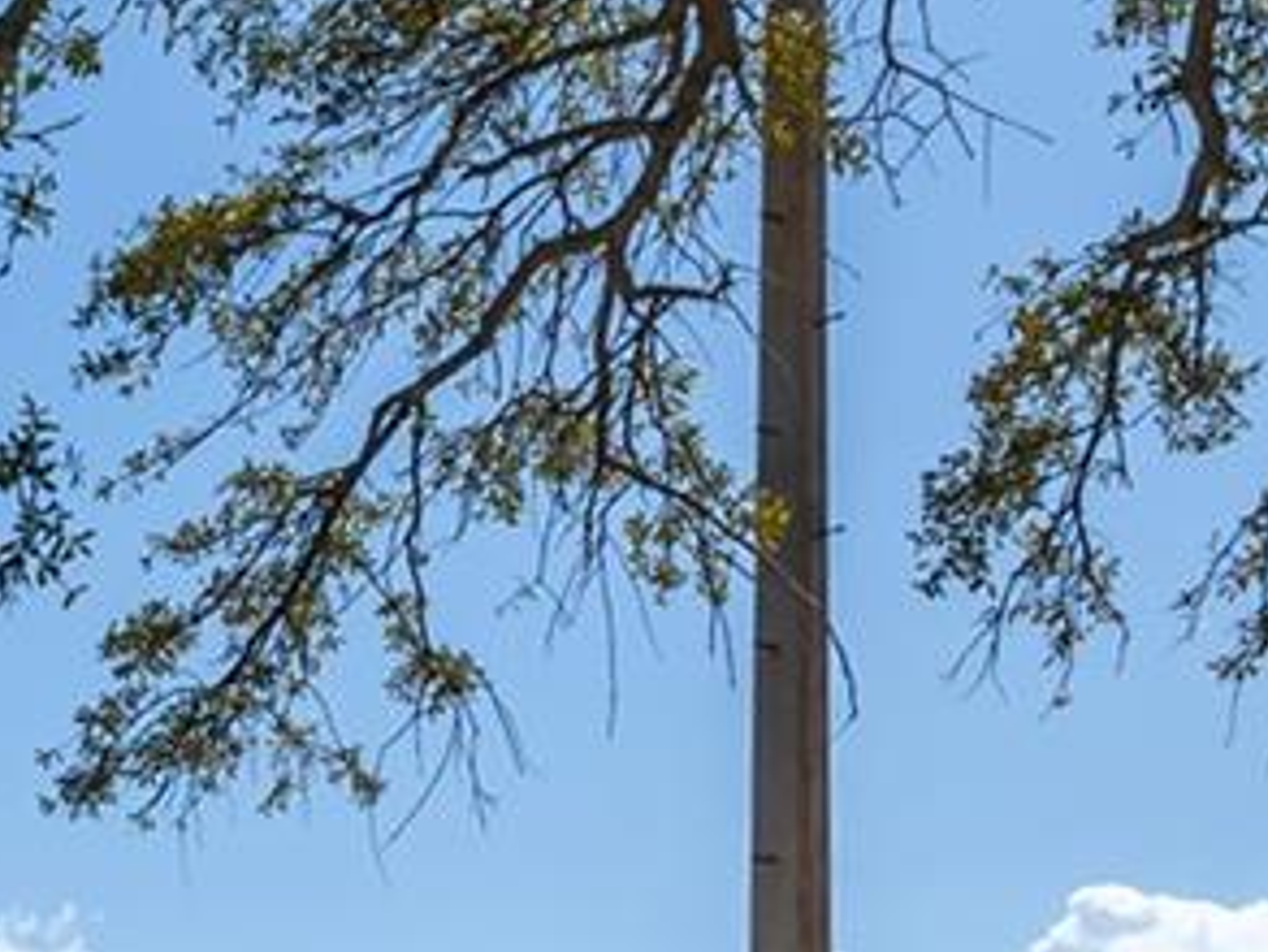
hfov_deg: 17.7
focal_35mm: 84
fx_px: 3078
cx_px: -1142
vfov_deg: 17.3
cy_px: 911
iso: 320
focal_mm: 16
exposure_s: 1/800
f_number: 10
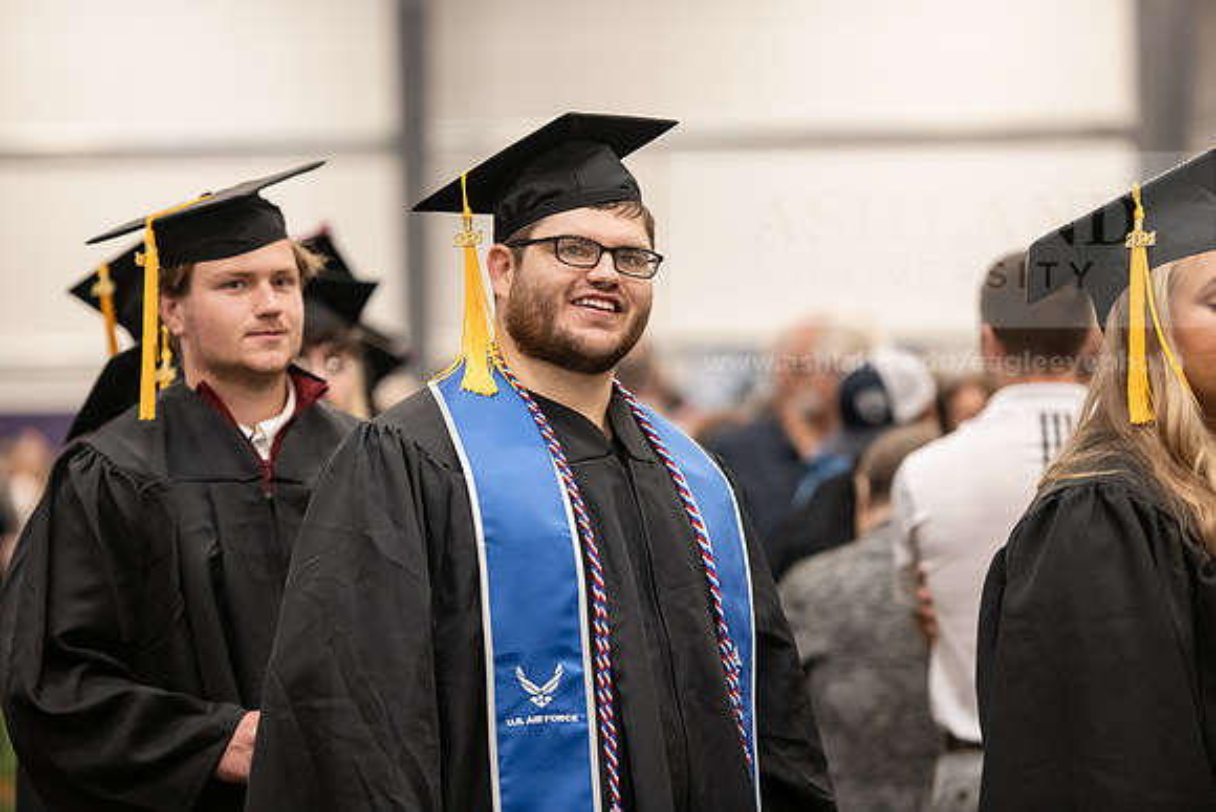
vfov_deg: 9.5
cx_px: 608
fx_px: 4899
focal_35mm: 145
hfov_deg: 14.2
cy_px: 406
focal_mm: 145
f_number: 3.2
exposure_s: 1/200
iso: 3200
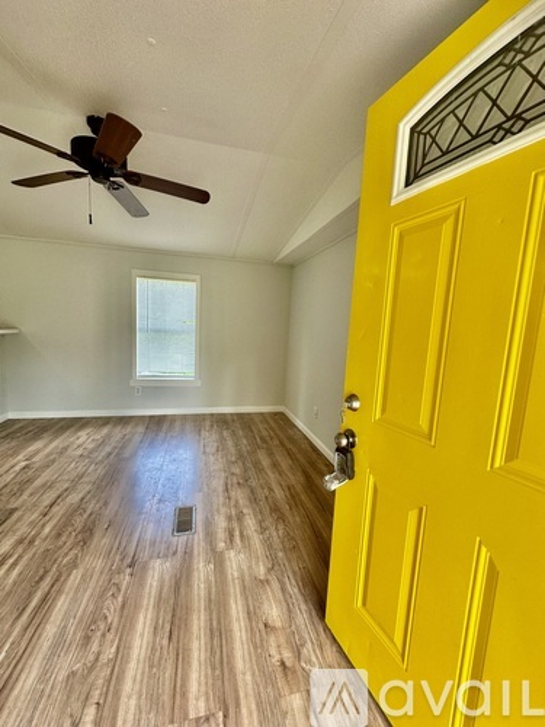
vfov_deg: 102.1
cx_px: 272
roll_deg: -2.9
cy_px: 364
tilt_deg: -6.0
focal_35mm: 14
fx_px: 294
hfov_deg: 85.7
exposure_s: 1/120
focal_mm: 2.22
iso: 125
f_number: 2.2
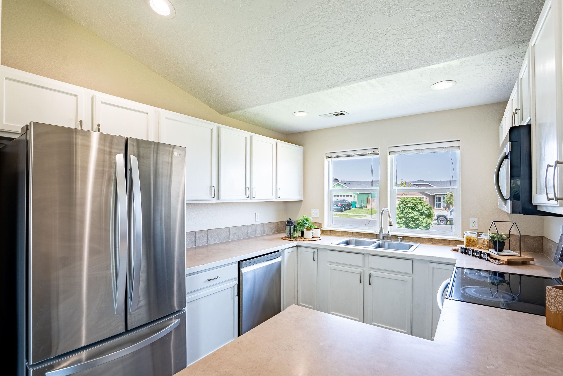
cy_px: 188
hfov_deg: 96.7
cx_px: 282
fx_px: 250
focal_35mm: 16
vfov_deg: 73.8
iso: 400
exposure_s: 1/800
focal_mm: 16
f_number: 8
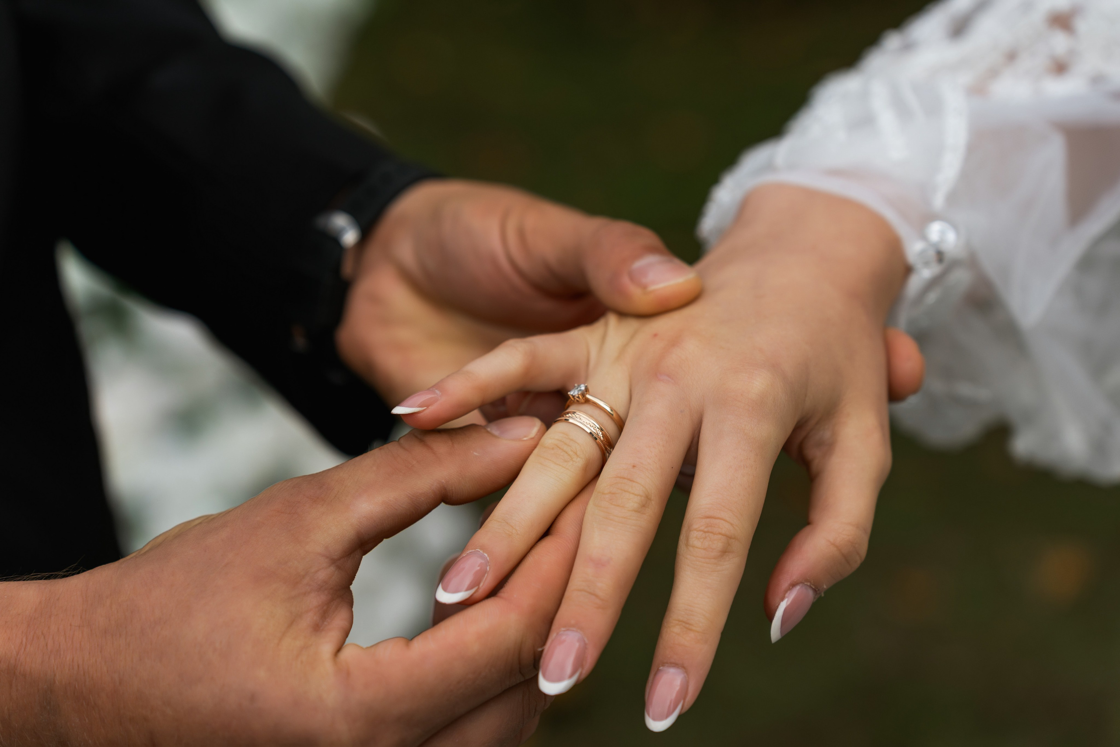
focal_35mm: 75
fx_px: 2333
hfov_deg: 27.0
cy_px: 374
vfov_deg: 18.2
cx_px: 560
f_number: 3.5
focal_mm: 75
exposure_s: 1/640
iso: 125
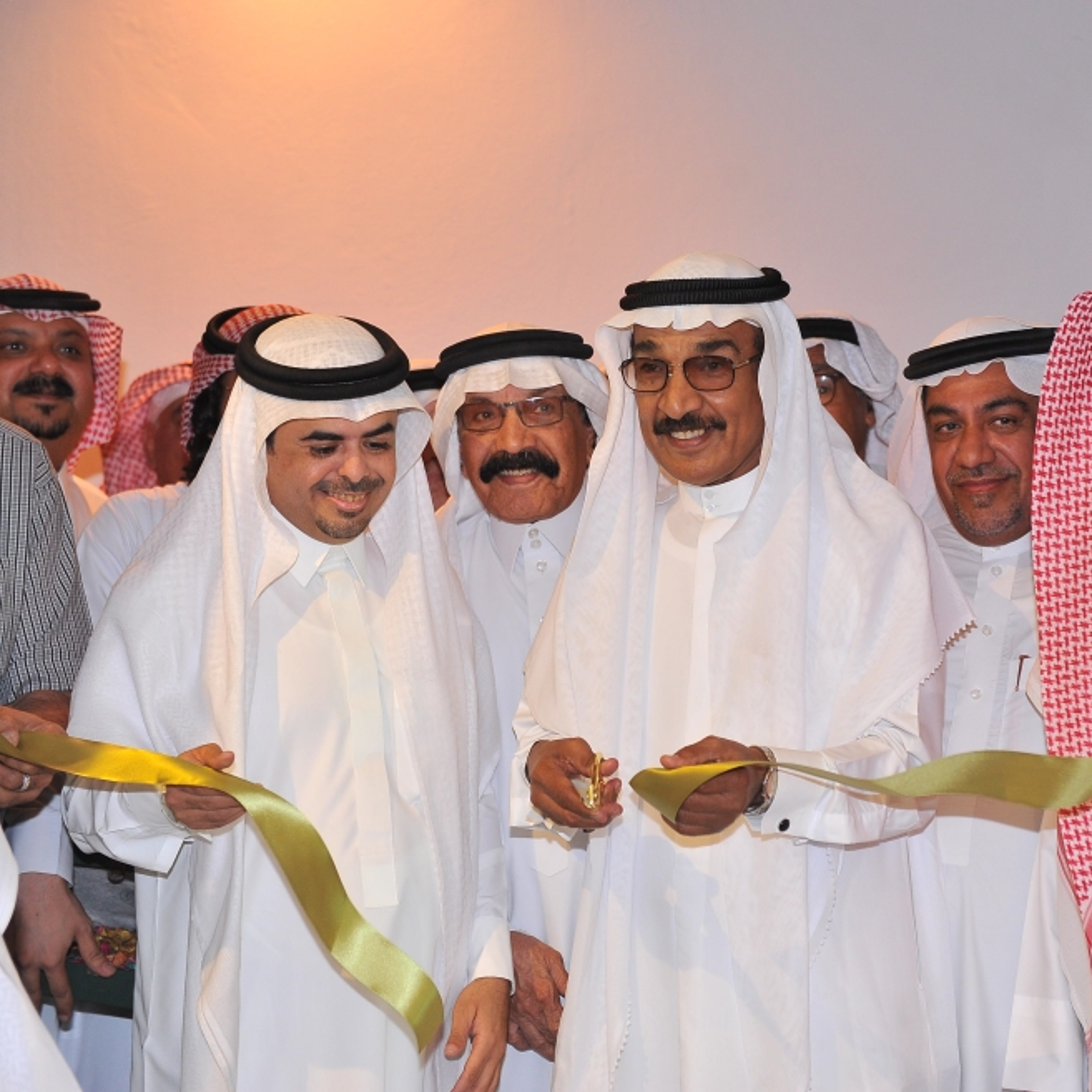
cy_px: 548
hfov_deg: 22.9
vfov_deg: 23.1
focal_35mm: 75
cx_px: 755
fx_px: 2677
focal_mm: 58
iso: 1250
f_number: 3.5
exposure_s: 1/160
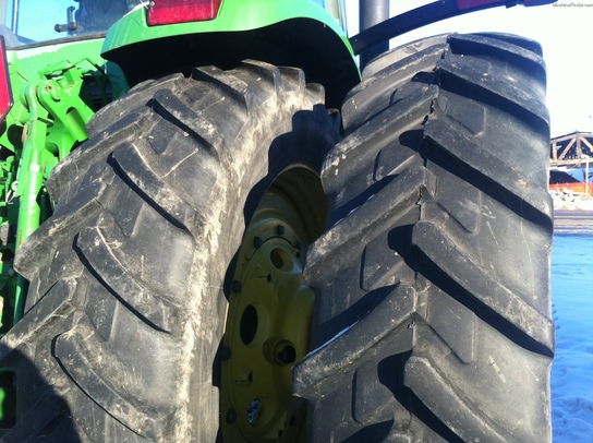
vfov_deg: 40.6
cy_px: 222
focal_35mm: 35
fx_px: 599
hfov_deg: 52.7
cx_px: 296
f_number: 2.8
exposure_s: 1/279
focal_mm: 3.85
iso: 80
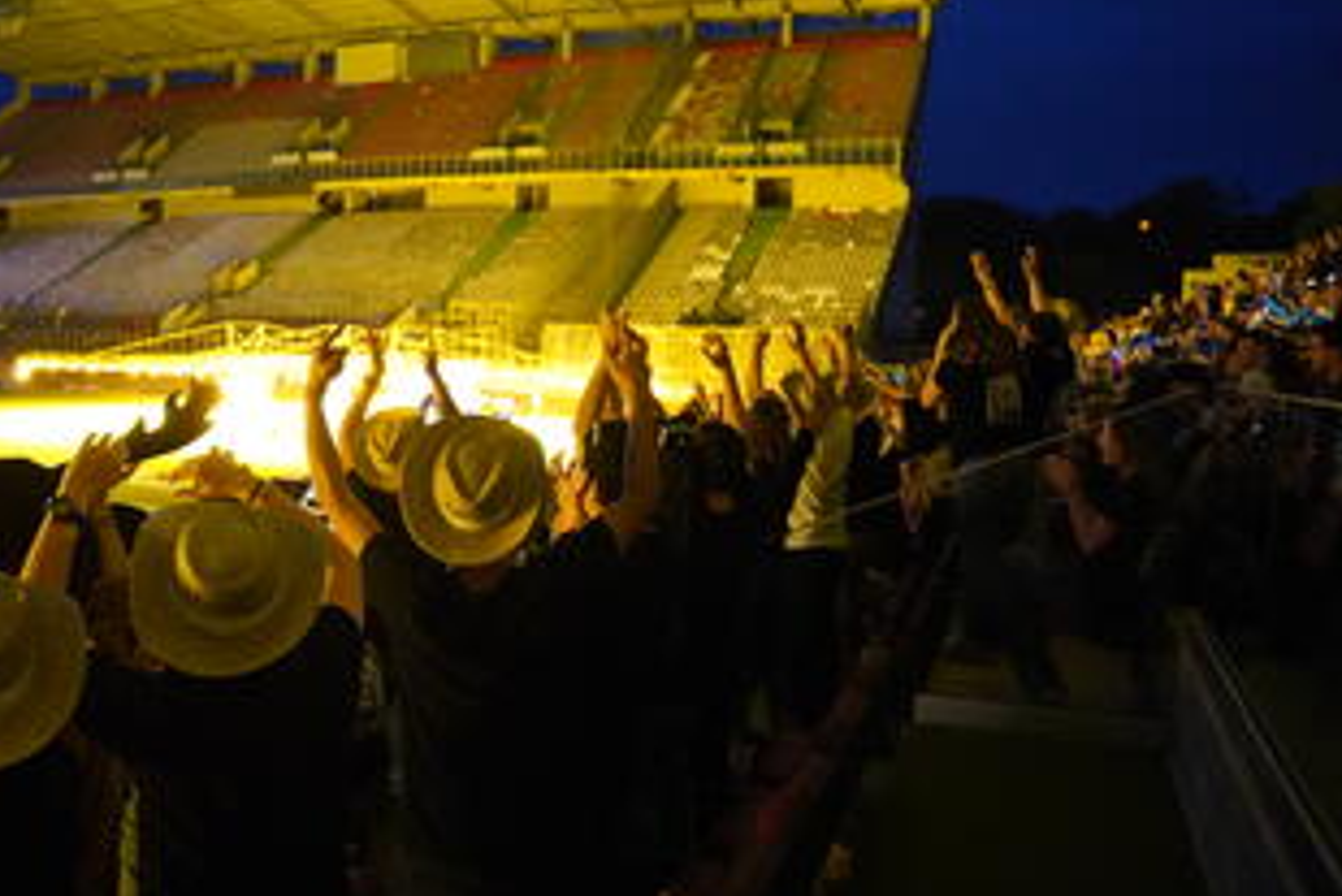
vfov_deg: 42.4
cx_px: 550
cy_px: 452
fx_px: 1156
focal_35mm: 31
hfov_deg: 59.9
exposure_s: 1/160
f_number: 2.8
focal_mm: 24
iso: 12800
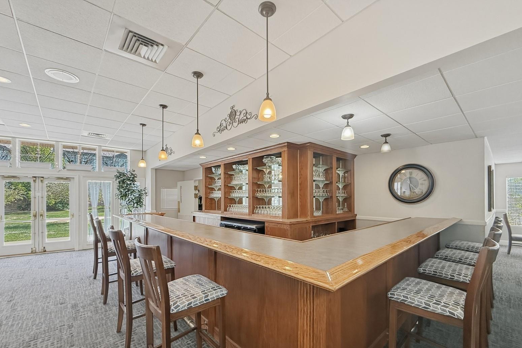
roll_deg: -0.6
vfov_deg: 76.8
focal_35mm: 15
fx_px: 217
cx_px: 264
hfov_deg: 100.4
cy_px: 201
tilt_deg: +0.0
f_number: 2.2
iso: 200
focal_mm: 2.2
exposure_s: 1/120
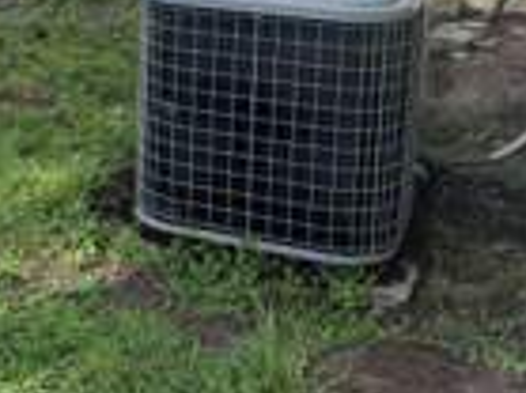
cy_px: -38
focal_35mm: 83
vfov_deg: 17.2
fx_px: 1260
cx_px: -42
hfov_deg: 22.4
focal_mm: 6.76
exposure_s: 1/2252
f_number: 1.78
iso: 80
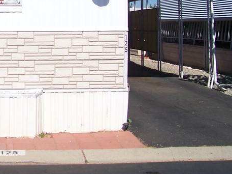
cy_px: 26
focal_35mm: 74
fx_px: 496
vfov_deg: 19.6
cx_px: 13
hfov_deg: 25.3
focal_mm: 5.85
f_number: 3.6
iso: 64
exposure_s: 1/1250
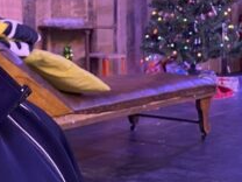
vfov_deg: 16.9
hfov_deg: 22.5
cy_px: 38
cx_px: 98
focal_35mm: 87
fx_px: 608
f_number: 1.8
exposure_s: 1/60
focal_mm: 4.25
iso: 400
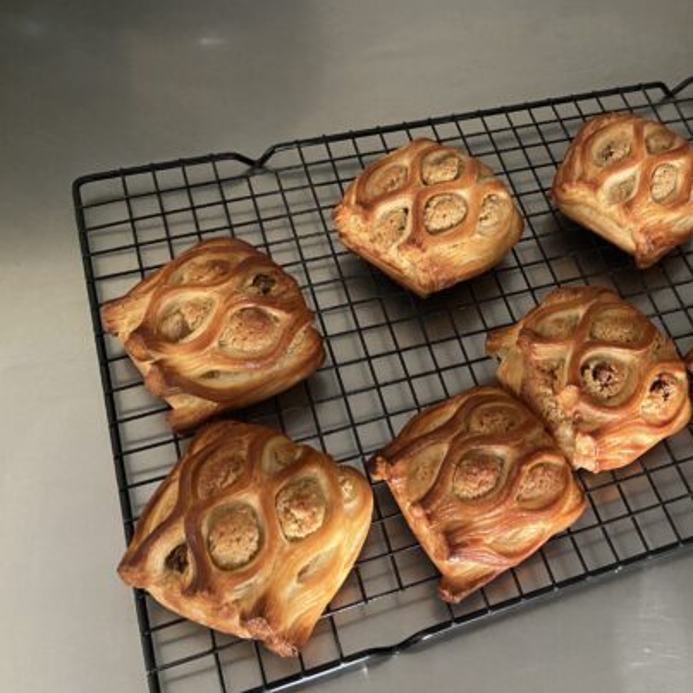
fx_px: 861
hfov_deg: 42.7
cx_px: 505
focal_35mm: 38
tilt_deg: -57.6
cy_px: 330
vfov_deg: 43.8
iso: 640
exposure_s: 1/25
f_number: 1.8
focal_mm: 4.25
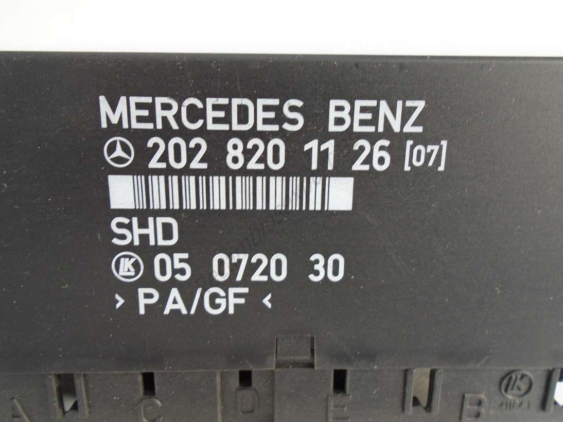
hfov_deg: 67.3
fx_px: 423
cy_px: 211
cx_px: 282
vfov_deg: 53.0
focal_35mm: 26
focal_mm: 4.6
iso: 100
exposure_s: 1/30
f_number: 3.2
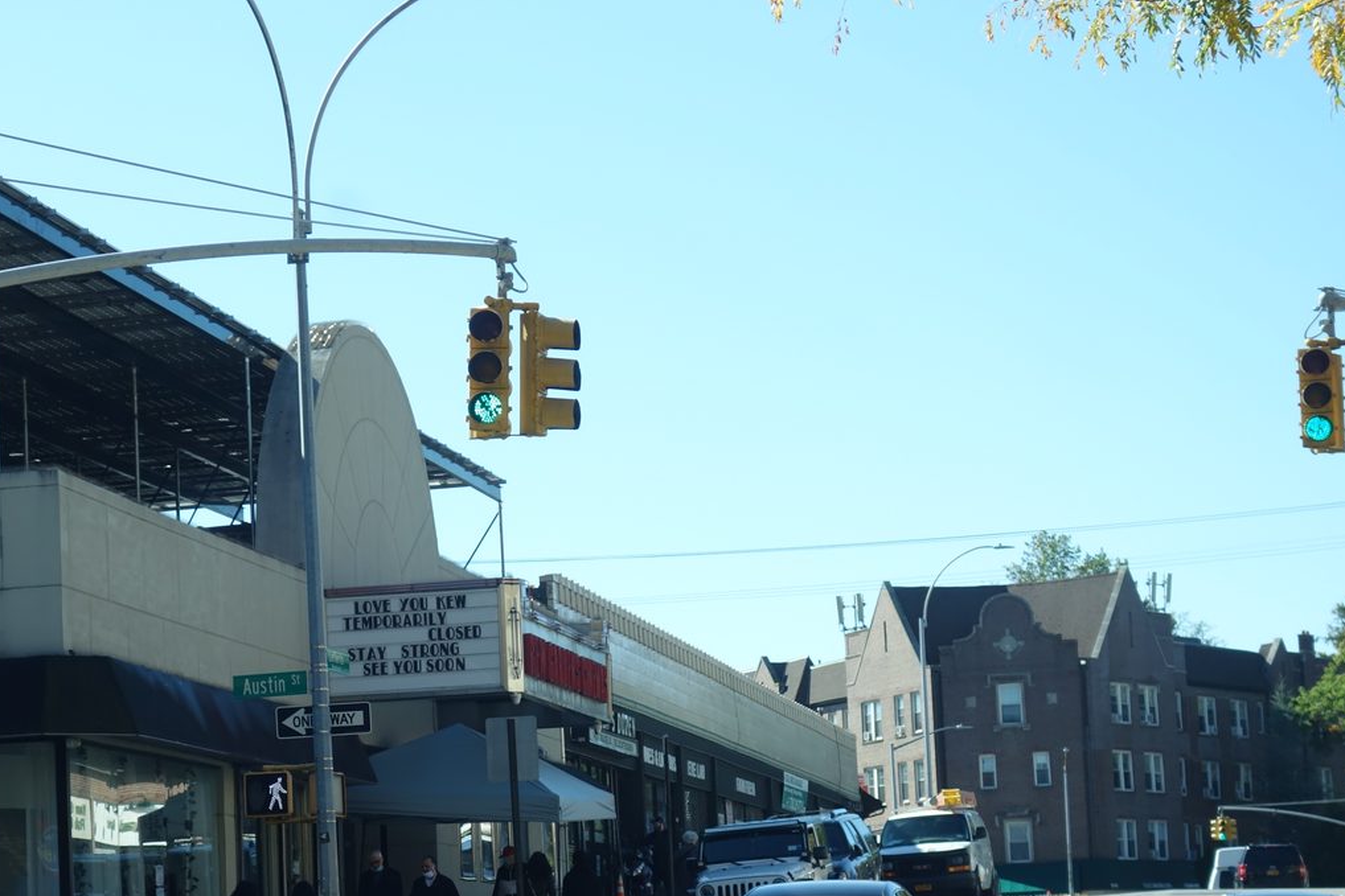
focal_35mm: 96
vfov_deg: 14.2
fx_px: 3586
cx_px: 390
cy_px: 619
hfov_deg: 21.1
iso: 125
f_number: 4
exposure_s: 1/400
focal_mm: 22.74
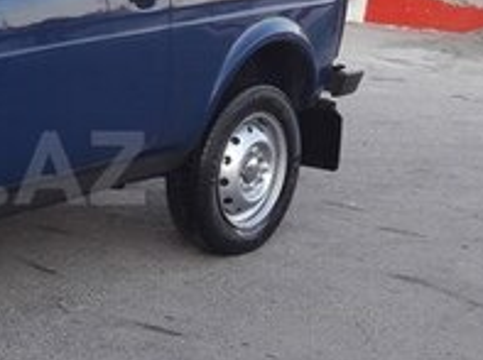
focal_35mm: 94
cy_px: 168
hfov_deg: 19.6
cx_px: -105
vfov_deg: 15.7
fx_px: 1309
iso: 40
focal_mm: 3.7
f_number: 1.9
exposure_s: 1/142
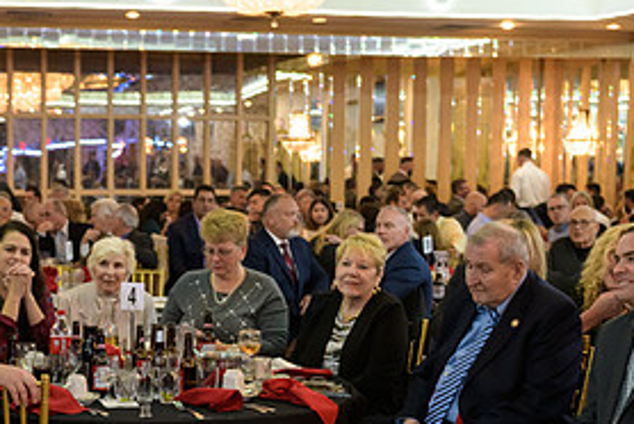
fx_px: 1322
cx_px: 157
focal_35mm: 75
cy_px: 327
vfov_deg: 18.1
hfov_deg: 26.6
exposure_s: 1/125
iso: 1000
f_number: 3.2
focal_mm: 36
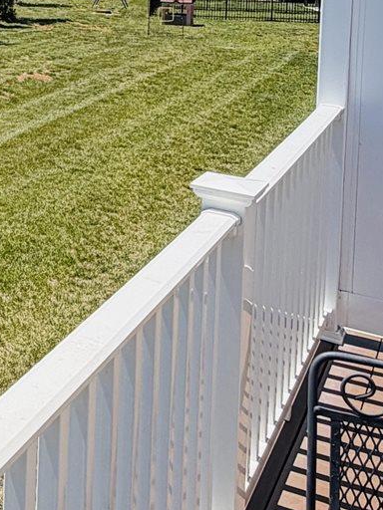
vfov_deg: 28.2
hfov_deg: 19.5
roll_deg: -1.3
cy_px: -39
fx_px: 929
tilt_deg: -3.7
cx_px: -232
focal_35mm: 63
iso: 25
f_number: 2.2
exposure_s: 1/914
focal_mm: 2.22
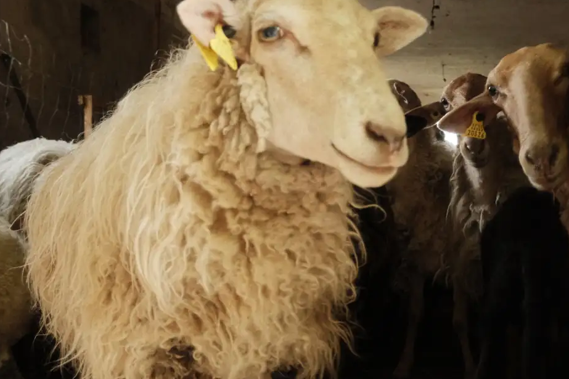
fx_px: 679
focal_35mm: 43
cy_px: 206
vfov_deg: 31.2
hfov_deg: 45.1
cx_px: 353
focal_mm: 20.9
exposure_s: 1/100
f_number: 4.5
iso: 6400
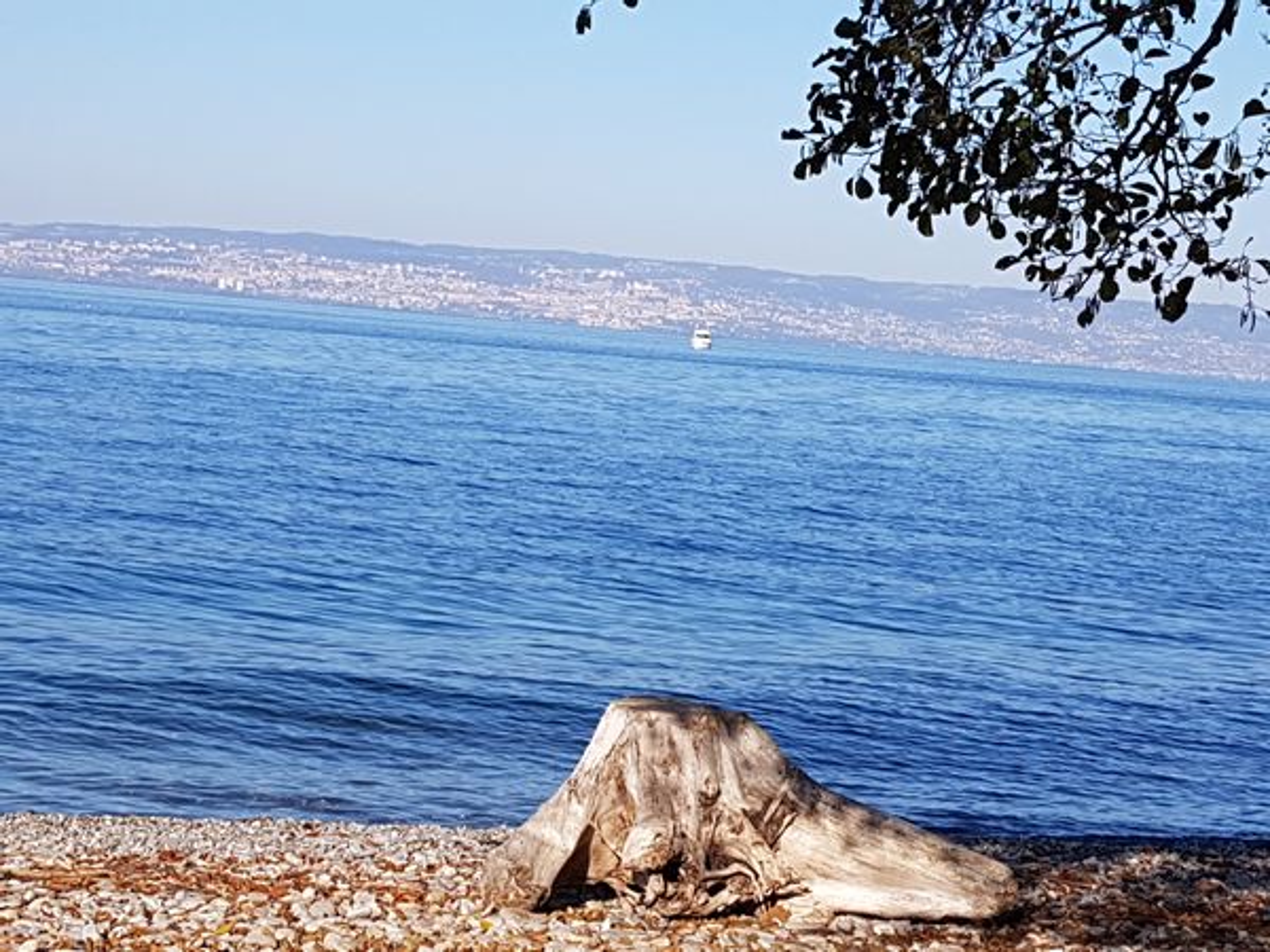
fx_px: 954
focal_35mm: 26
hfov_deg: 67.3
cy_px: 476
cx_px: 635
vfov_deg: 53.1
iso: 50
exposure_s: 1/2360
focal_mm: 4.2
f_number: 1.7
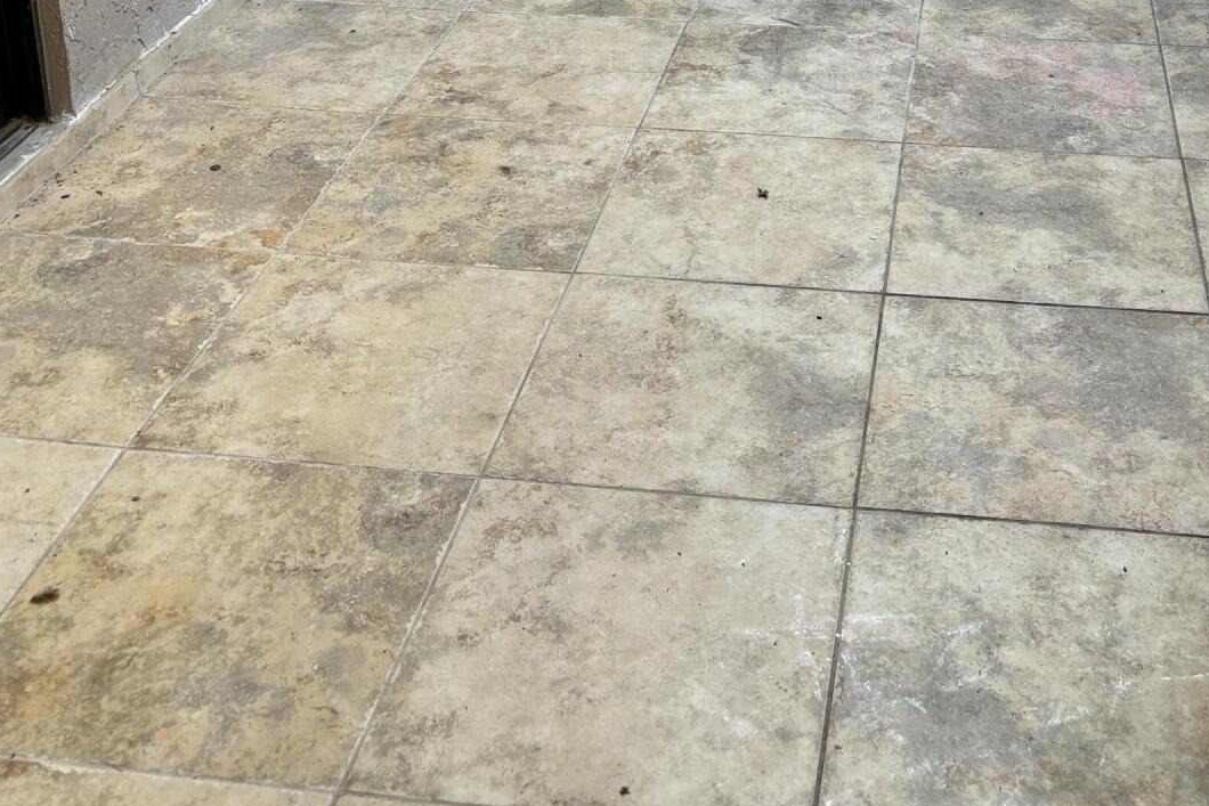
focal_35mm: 51
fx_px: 1713
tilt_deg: -15.1
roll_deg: +0.5
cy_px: -237
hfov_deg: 38.5
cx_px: 785
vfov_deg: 23.5
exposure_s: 1/133
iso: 50
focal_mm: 5.96
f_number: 1.6
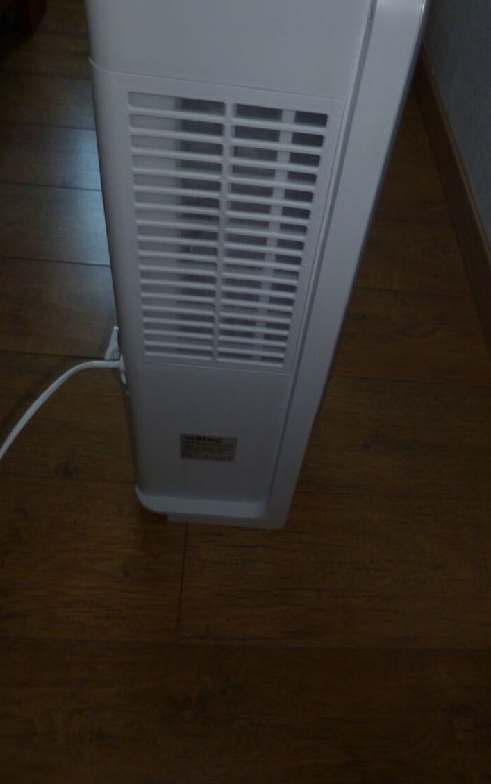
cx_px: 294
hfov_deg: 41.7
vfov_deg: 62.6
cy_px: 339
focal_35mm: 30
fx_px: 642
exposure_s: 1/60
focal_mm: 4.3
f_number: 2.5
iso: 100
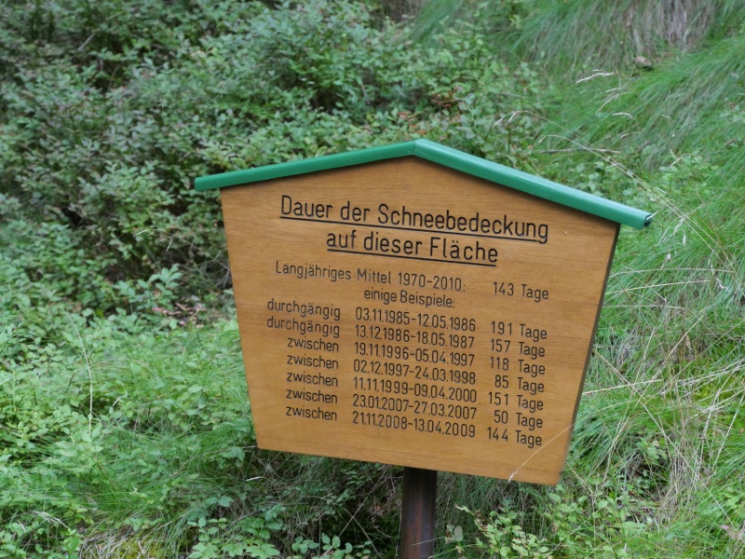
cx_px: 372
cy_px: 280
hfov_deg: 16.1
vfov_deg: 12.1
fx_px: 2626
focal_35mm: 122
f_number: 5.2
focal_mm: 61
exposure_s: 1/160
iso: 3200
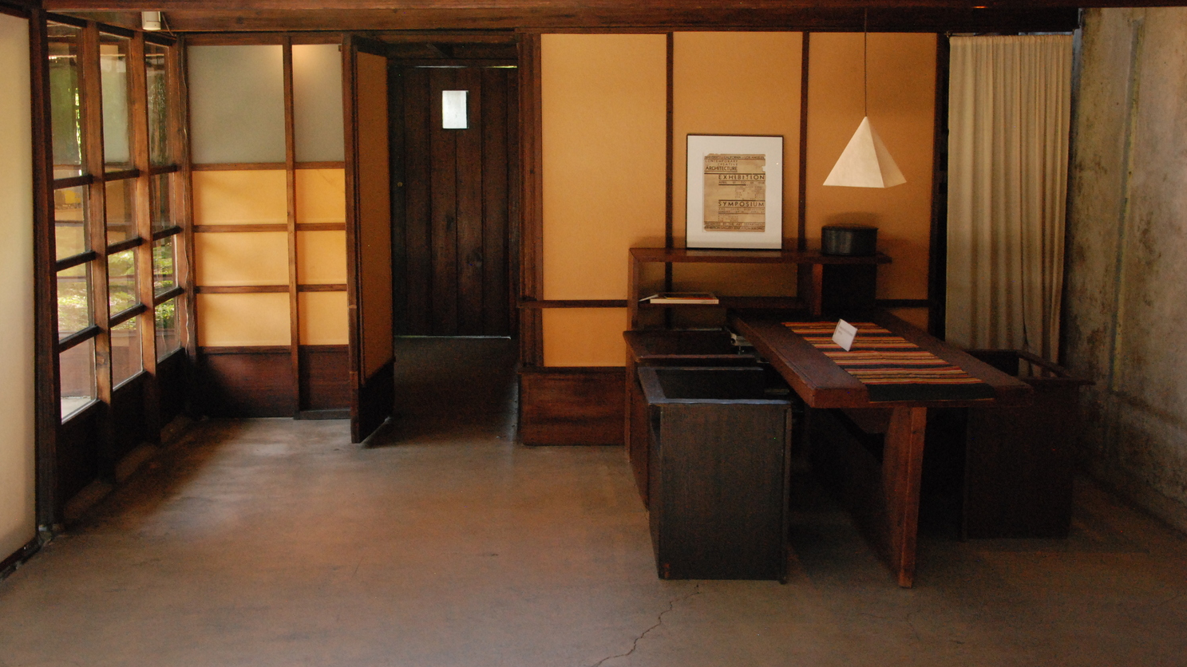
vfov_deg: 30.0
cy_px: 275
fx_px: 1244
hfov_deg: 51.0
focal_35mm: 40
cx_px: 595
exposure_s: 1/100
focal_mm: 25
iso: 1600
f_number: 5
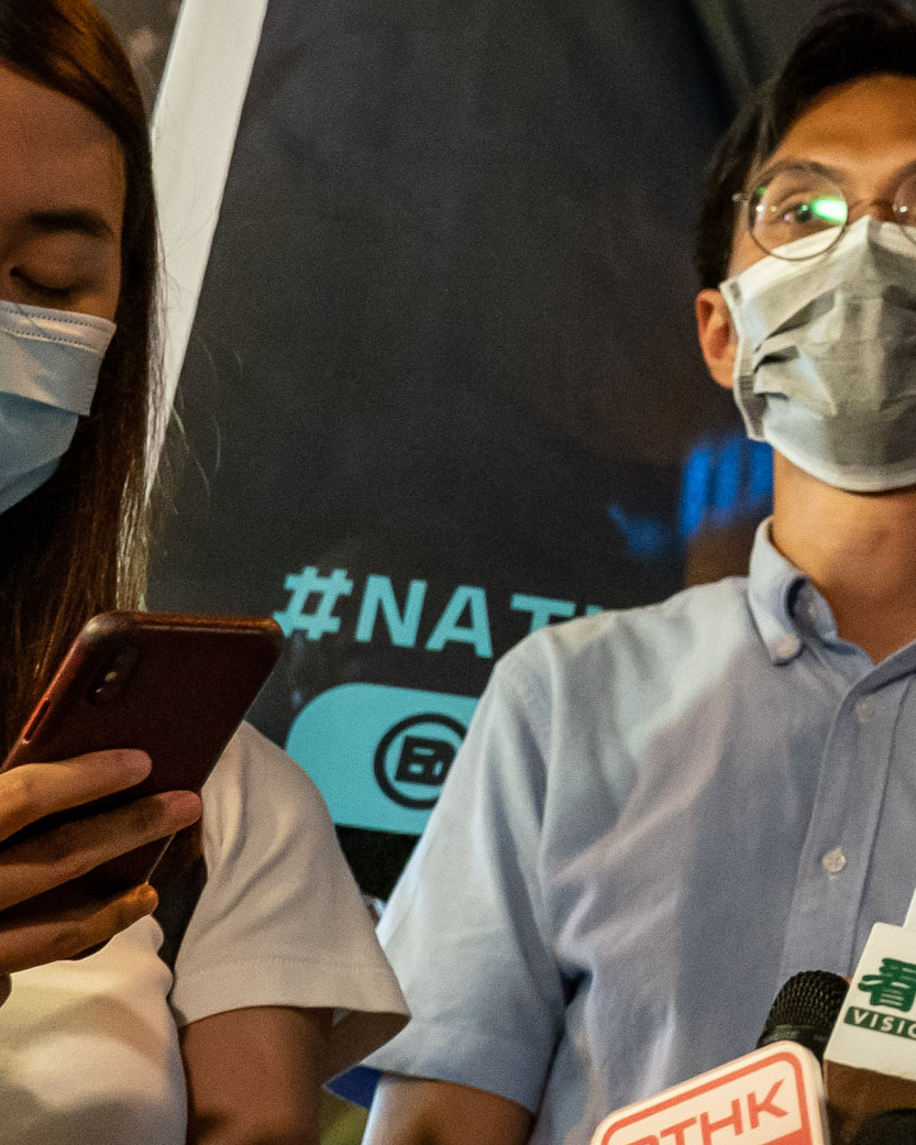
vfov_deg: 18.8
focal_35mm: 101
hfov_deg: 13.7
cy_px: 193
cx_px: 1604
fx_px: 3422
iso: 5000
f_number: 4
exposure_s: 1/125
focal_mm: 28
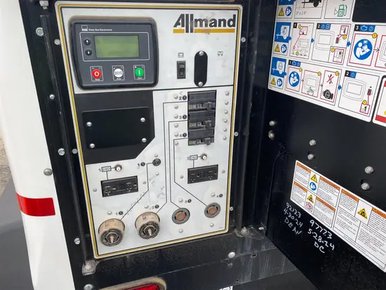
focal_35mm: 26
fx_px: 290
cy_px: 145
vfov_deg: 53.1
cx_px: 193
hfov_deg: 67.3
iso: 32
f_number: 1.8
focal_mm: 4.25
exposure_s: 1/582
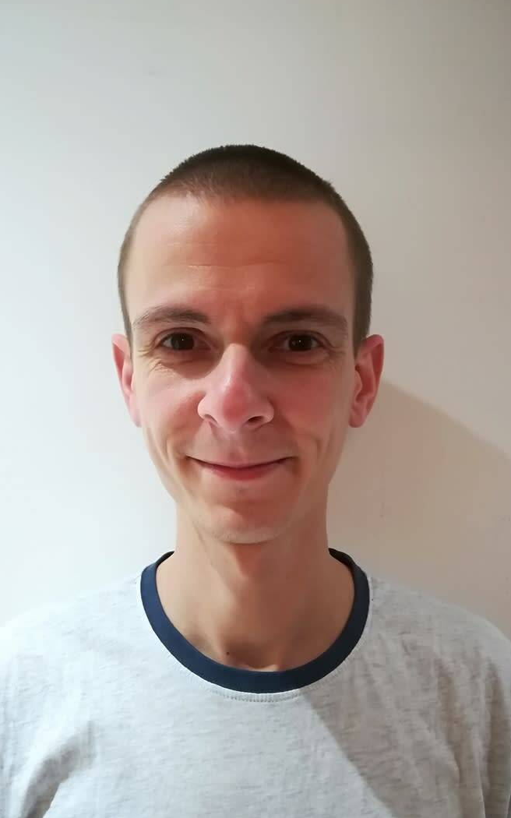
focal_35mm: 28
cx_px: 261
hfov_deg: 44.5
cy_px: 407
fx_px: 624
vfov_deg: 66.5
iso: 640
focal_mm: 3.8
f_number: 2.2
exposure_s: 1/14
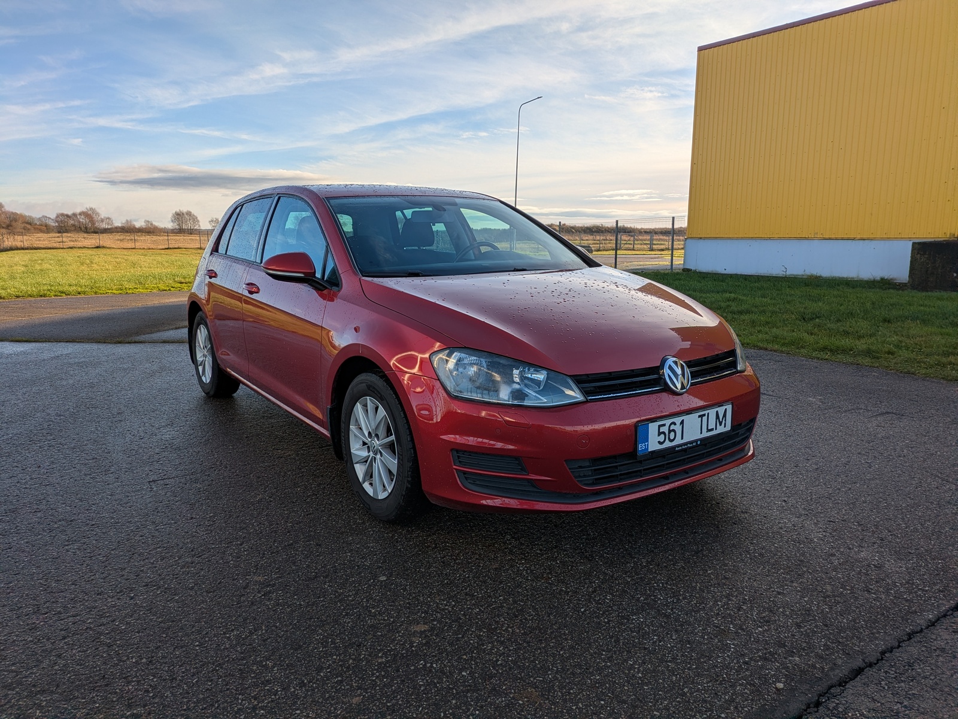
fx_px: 692
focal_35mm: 25
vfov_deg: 54.9
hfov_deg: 69.4
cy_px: 360
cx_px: 479
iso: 51
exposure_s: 1/1821
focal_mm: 5.43
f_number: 1.89
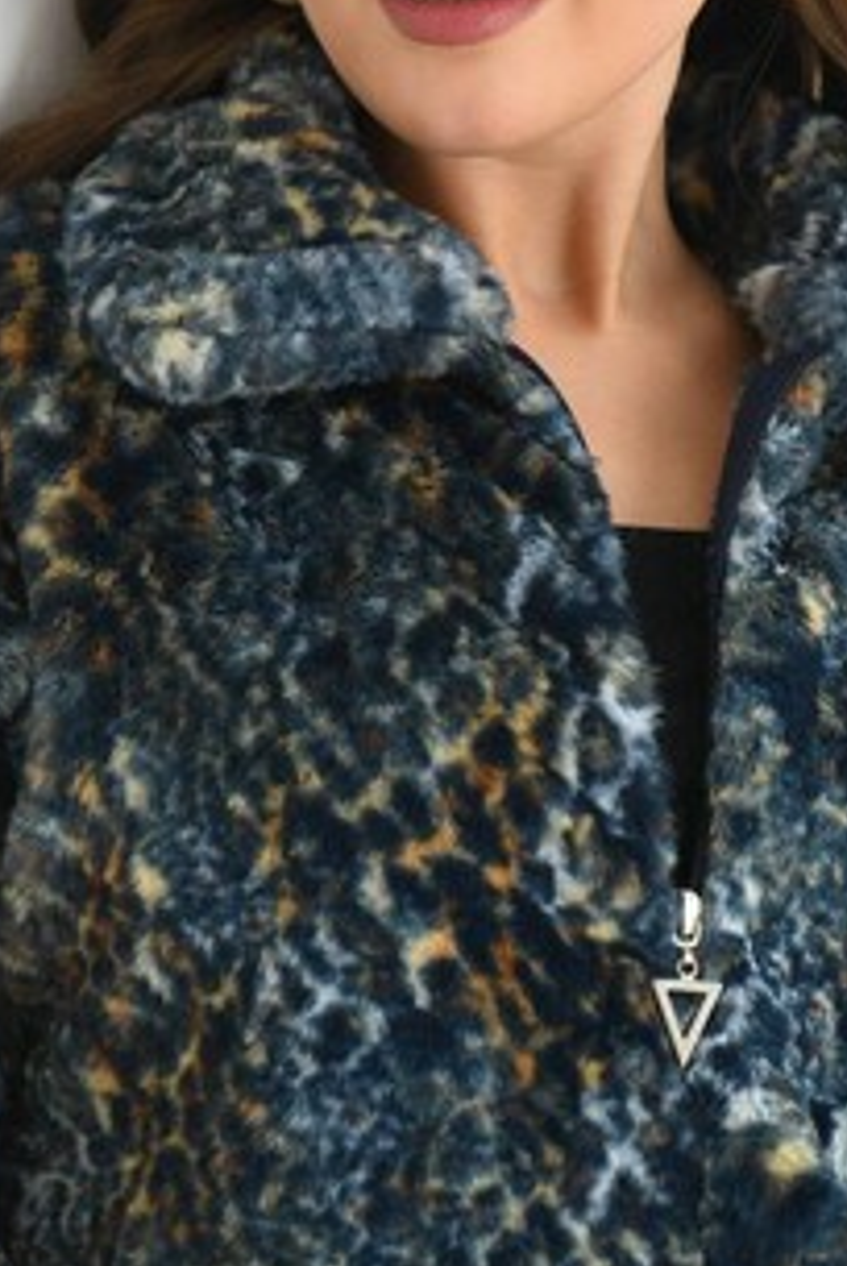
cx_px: 519
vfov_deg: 12.3
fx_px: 5880
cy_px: 614
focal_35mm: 167
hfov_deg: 8.2
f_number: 5.6
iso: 160
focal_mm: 68
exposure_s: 1/125
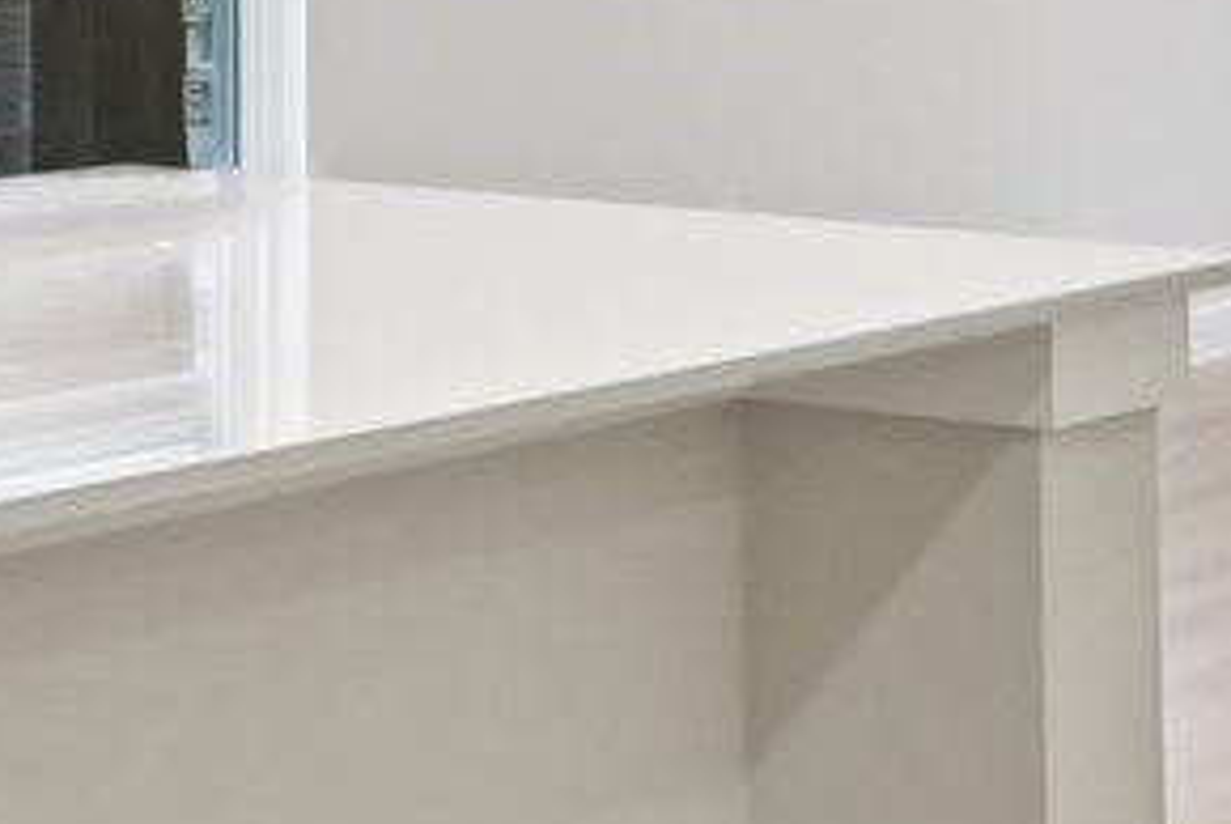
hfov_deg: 15.1
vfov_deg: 10.0
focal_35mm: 134
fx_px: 4587
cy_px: -291
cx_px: 110
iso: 400
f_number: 8
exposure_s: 1/20
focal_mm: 19
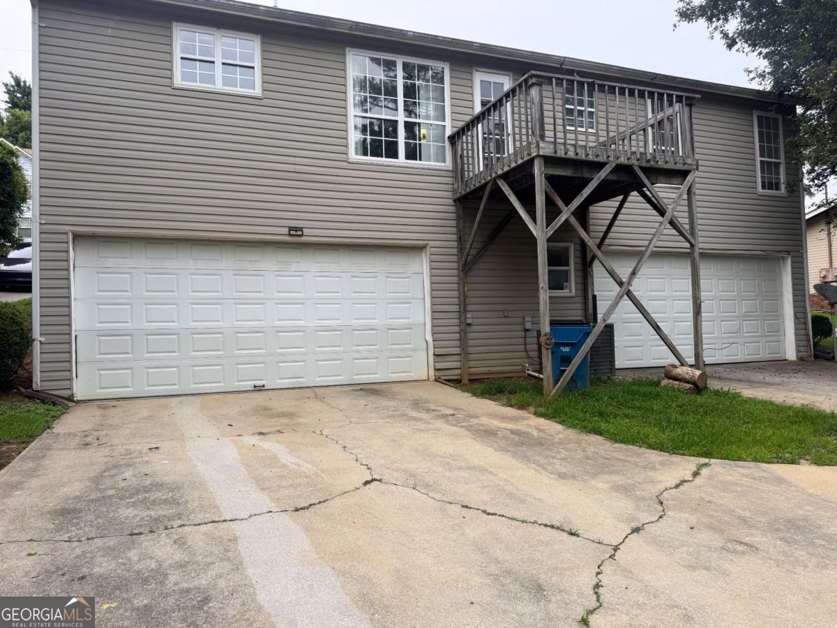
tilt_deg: +2.4
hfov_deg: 71.6
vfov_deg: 56.8
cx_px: 418
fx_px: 580
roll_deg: +1.5
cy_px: 314
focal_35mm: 24
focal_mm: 6.76
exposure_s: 1/604
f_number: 1.78
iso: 80
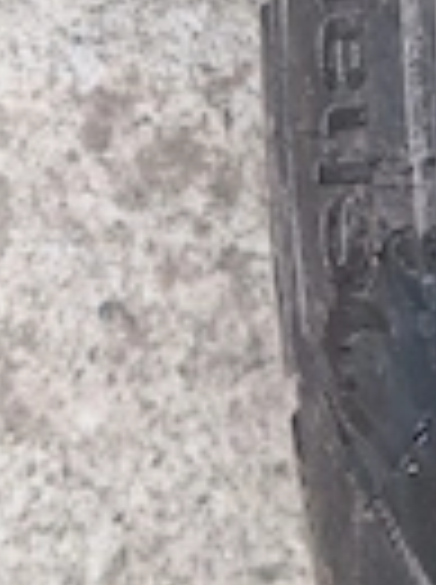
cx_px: 324
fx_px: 1196
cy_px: -14
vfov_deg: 25.9
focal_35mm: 71
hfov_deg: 20.5
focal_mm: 5.4
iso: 80
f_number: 1.8
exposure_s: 1/100
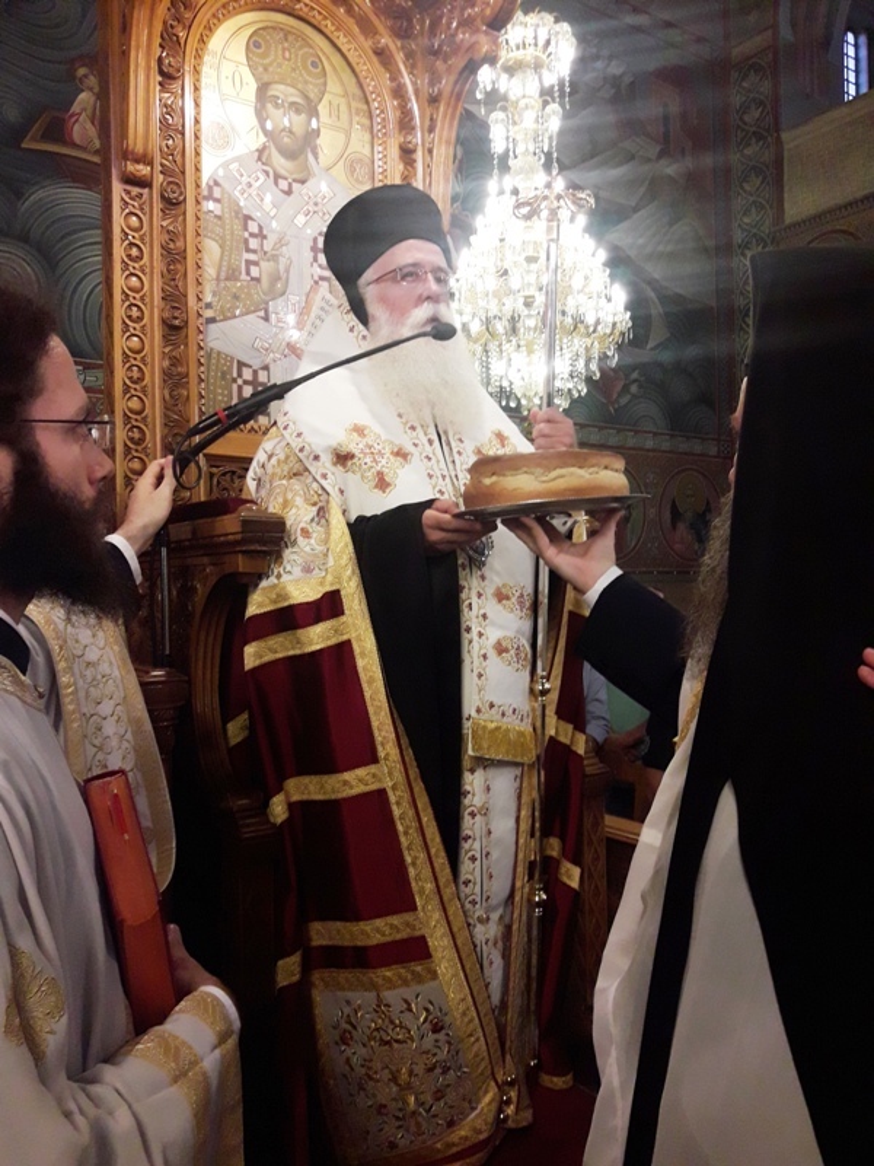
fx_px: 943
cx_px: 437
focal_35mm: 28
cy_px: 583
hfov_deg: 49.7
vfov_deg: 63.4
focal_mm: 3.7
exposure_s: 1/33
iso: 200
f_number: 1.9
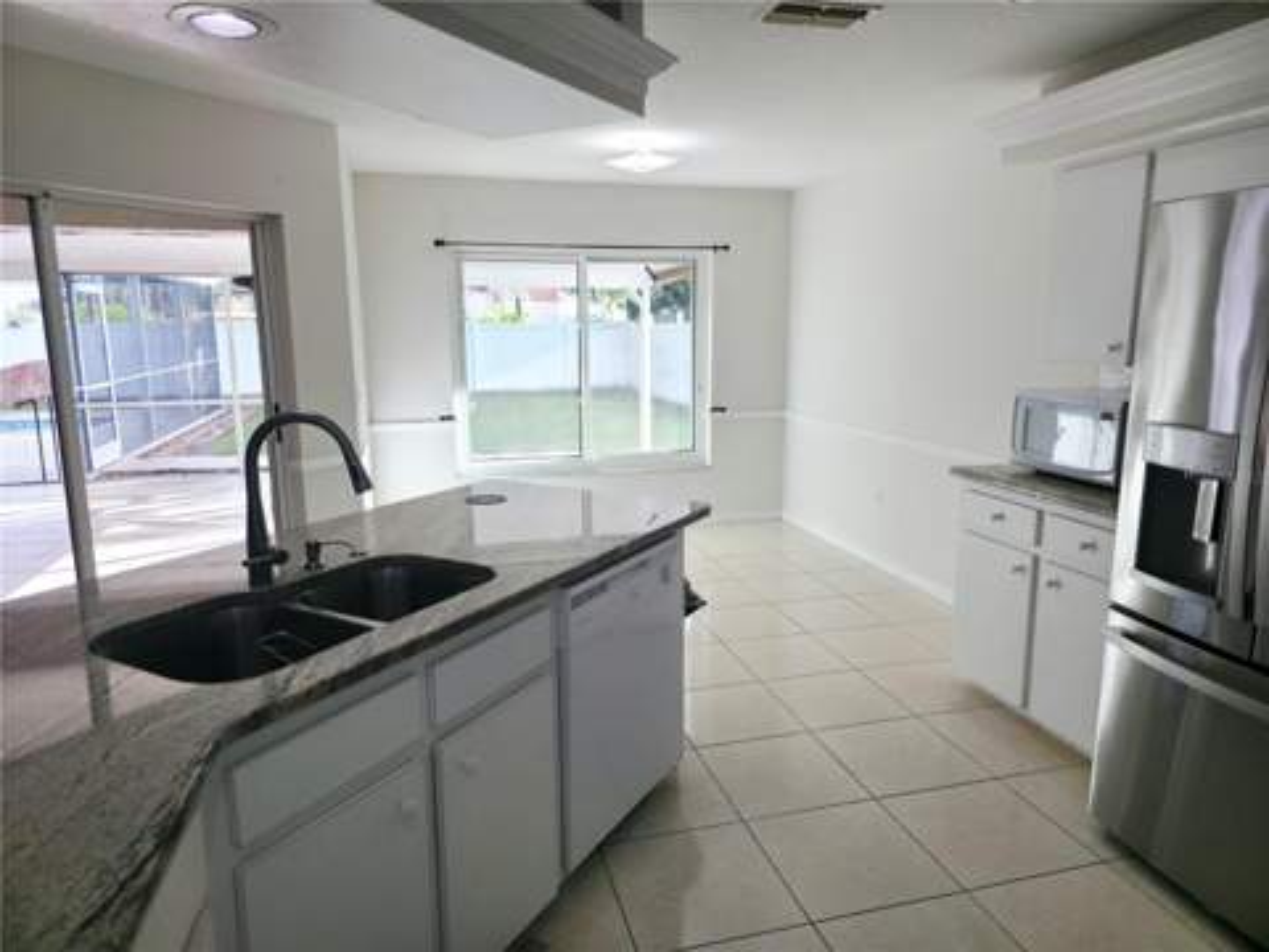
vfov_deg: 58.9
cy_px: 476
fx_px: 843
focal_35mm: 23
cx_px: 634
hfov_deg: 73.9
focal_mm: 6.3
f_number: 1.7
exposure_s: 1/120
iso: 40
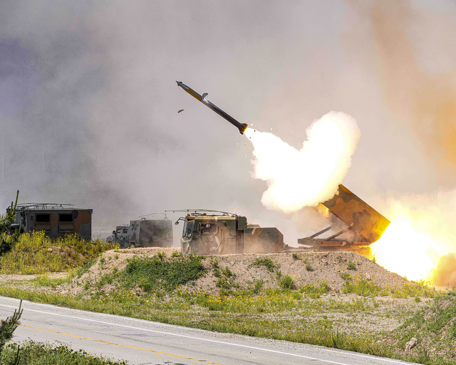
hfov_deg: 11.6
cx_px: 243
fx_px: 2240
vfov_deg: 9.3
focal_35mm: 166
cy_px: 182
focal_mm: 147
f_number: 5.6
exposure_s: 1/8000
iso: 1250
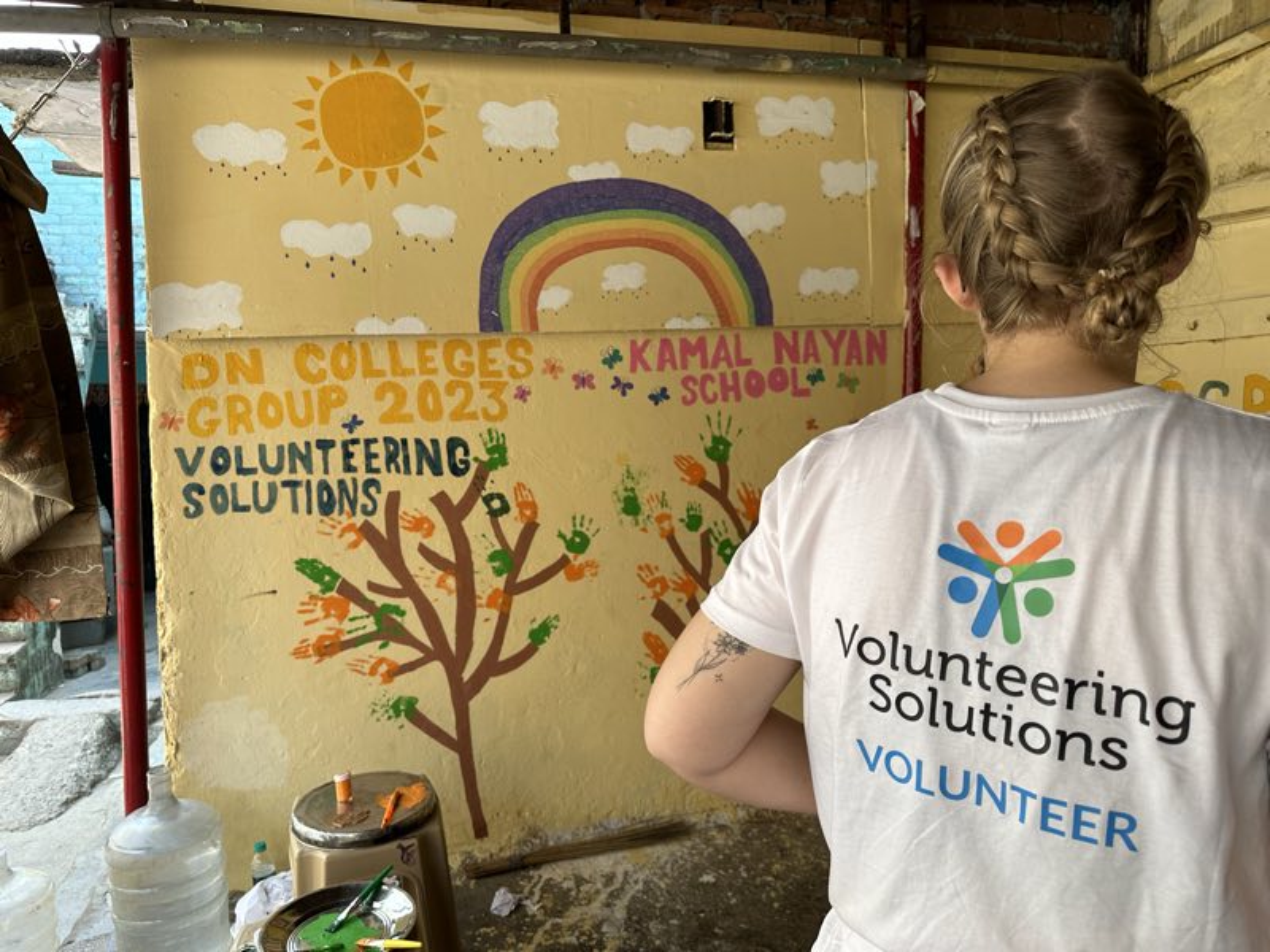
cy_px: 476
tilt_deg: -3.4
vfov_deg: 56.8
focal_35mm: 24
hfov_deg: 71.6
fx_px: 881
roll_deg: -0.5
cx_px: 635
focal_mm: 6.86
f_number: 1.78
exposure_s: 1/298
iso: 80
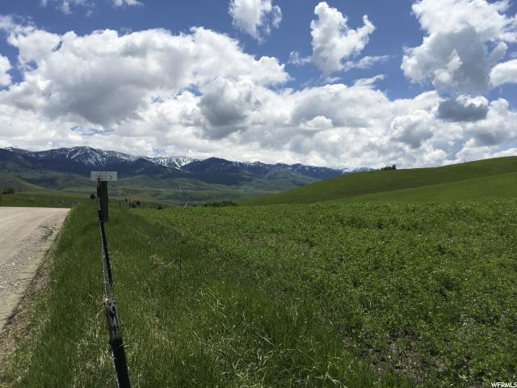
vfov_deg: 48.2
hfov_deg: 61.7
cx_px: 258
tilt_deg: +2.0
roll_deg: -0.5
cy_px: 194
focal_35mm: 29
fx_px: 433
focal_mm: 4.15
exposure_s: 1/3846
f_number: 2.2
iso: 25
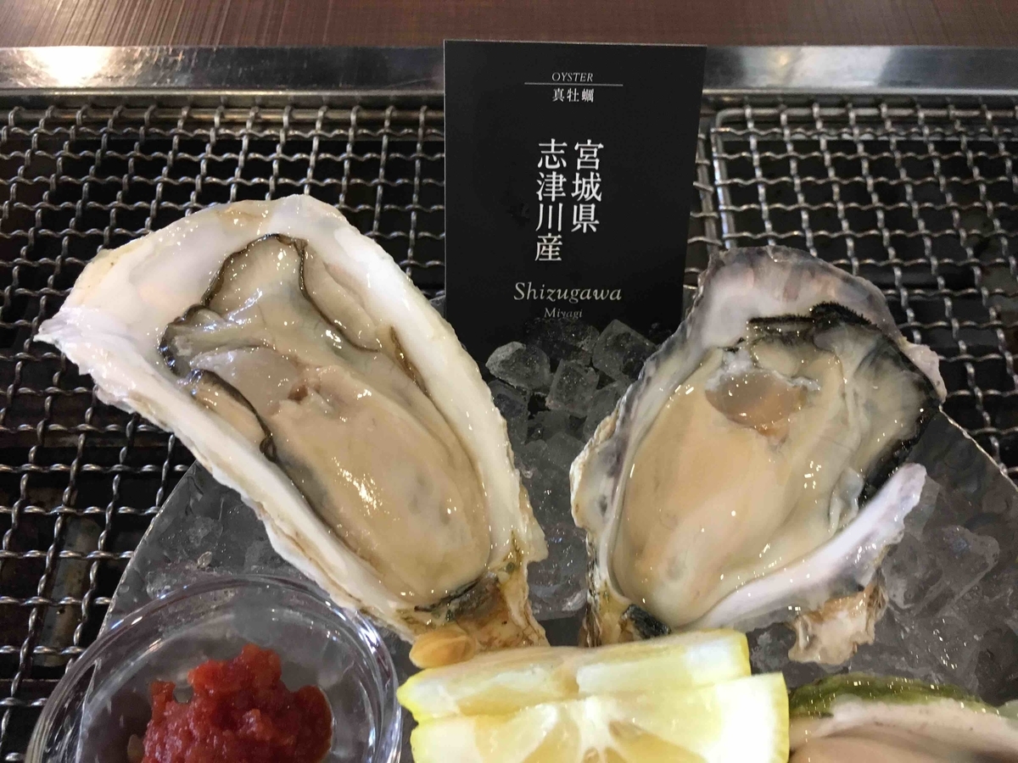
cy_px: 382
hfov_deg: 61.7
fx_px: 853
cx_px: 509
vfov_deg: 48.2
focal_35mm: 29
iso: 200
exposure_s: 1/20
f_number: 2.2
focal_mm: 4.15
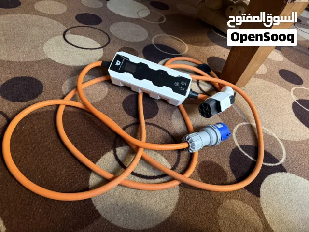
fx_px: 214
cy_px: 116
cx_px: 154
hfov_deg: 71.6
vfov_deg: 56.8
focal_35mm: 24
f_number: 1.78
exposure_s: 1/33
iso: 640
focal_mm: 6.76
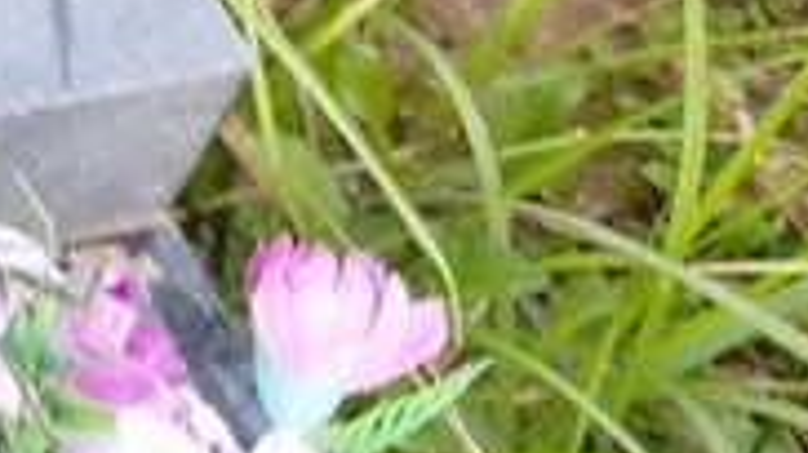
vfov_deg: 8.9
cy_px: -826
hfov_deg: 15.1
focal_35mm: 115
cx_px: -808
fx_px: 2462
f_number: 1.7
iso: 320
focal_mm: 5.31
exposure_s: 1/33
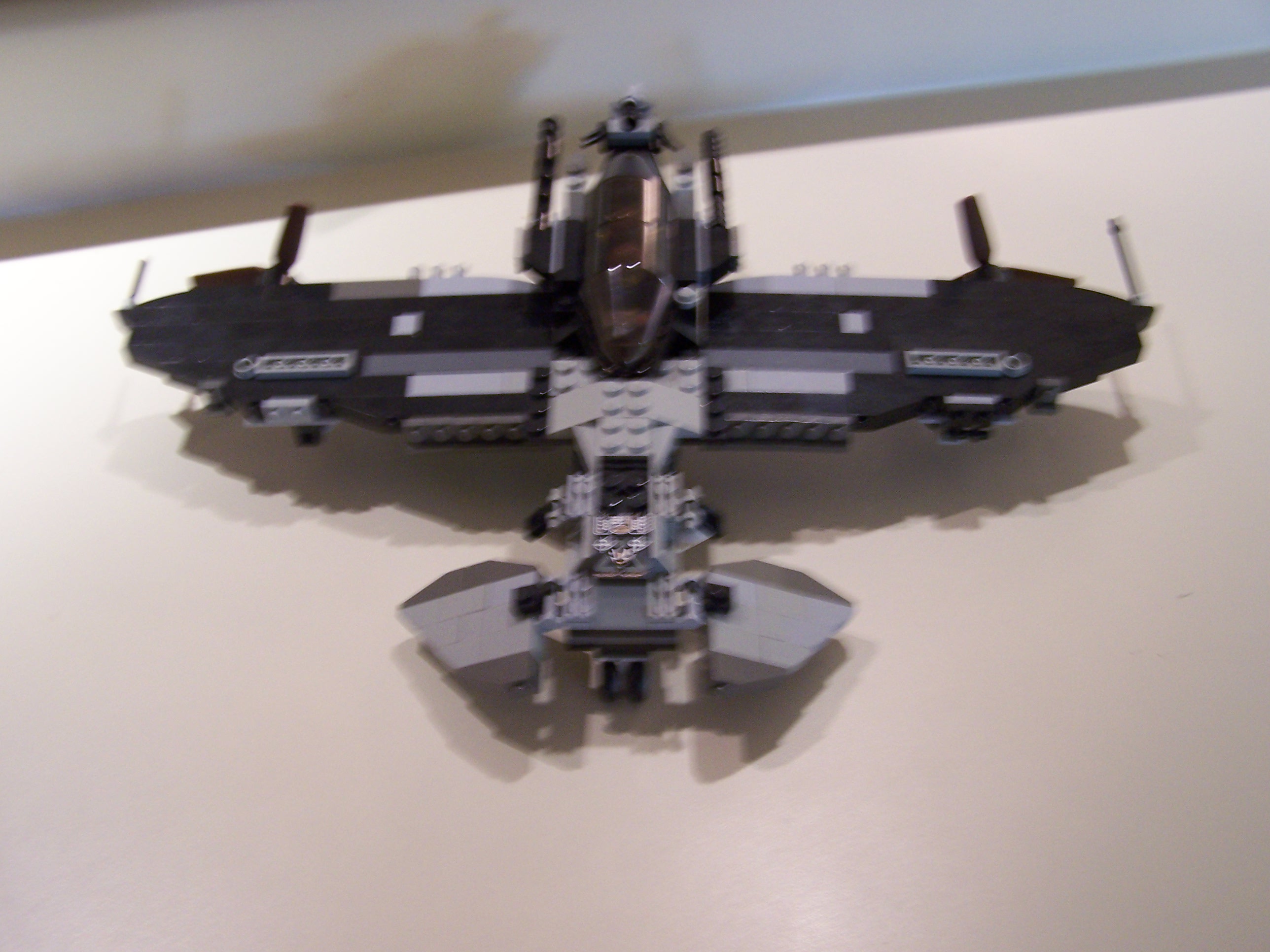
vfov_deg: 37.7
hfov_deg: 49.0
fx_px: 1394
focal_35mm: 38
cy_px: 476
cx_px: 635
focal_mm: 6.3
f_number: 2.8
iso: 140
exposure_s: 1/15
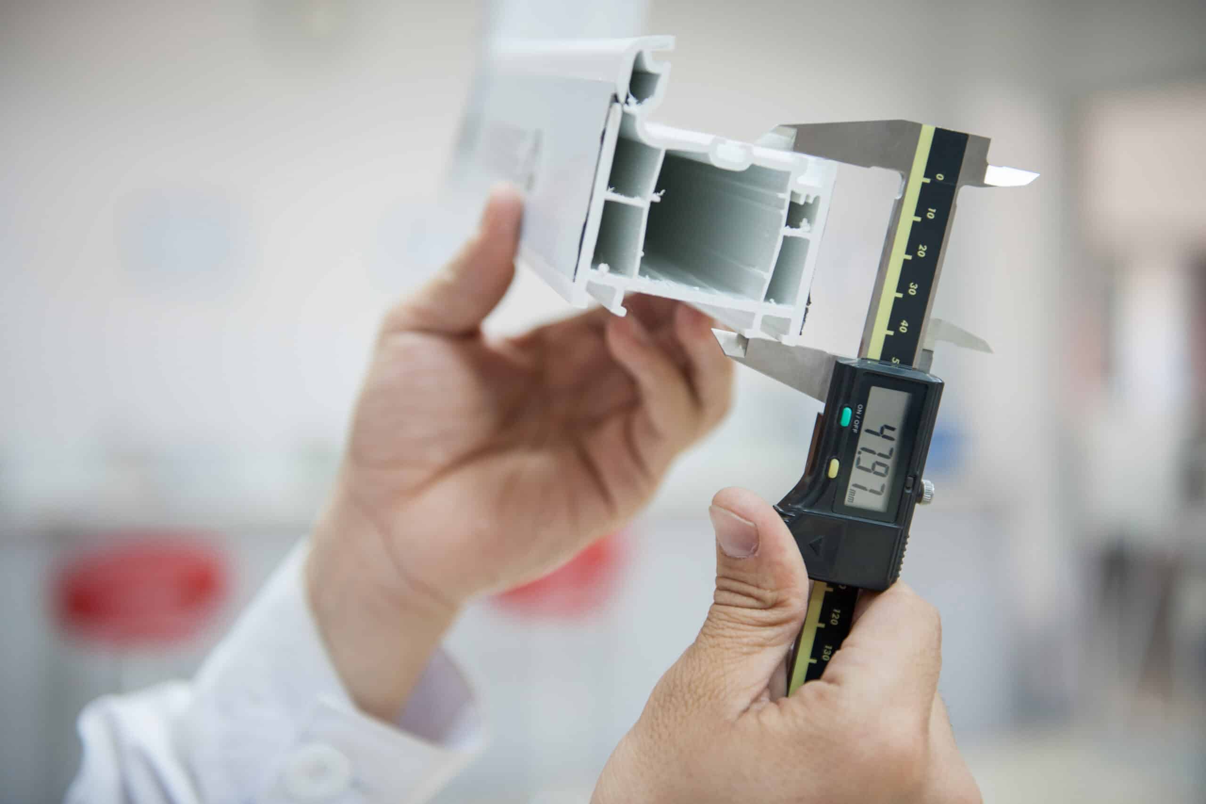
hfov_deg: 36.2
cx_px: 603
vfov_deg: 24.6
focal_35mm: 55
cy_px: 402
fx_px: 1842
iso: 400
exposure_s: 1/50
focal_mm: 55
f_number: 2.8
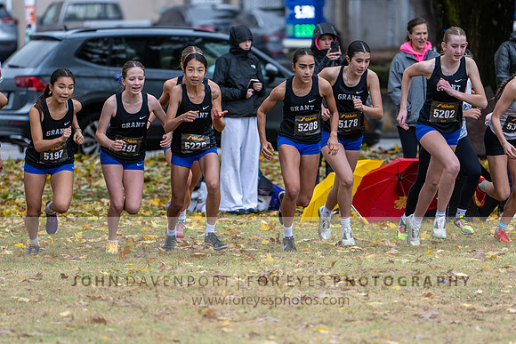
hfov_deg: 6.6
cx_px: 238
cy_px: 214
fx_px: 4464
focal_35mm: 311
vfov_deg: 4.4
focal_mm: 200
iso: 400
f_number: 2.8
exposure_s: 1/1000
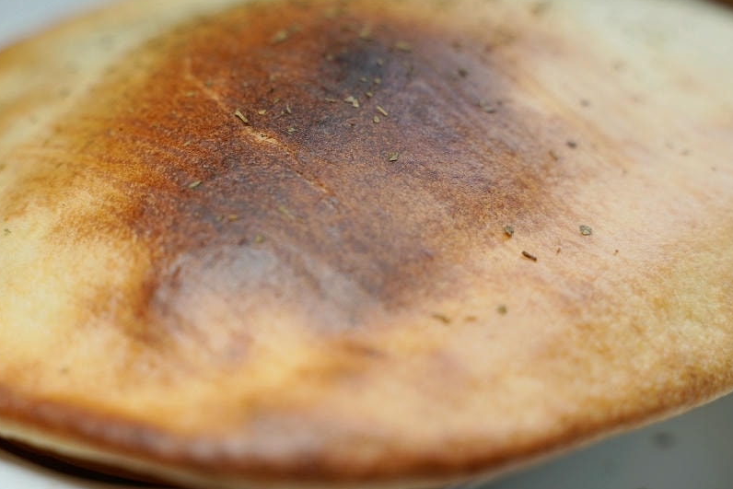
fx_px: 2301
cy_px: 186
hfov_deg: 18.1
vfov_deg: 12.1
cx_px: 288
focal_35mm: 113
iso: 100
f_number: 4.5
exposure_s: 1/100
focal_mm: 75
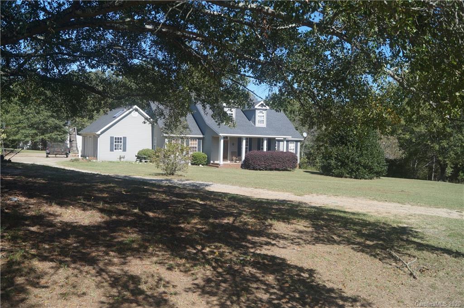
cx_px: 232
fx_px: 425
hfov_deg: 57.3
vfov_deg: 39.9
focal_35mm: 33
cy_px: 154
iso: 100
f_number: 4.5
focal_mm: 22
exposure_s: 1/200
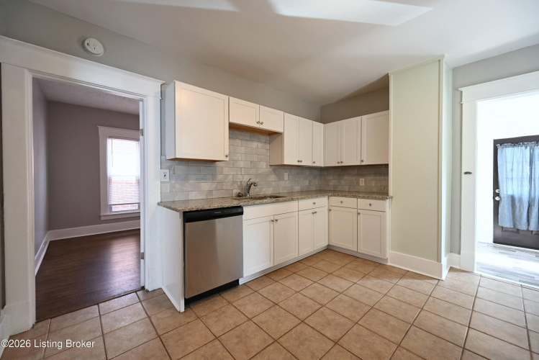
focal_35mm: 14
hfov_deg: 104.2
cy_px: 180
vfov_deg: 81.3
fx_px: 210
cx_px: 270
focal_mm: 14
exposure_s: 1/10
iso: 280
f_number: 5.6
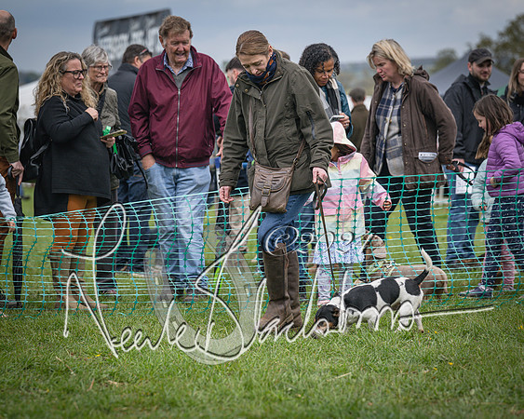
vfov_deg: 11.4
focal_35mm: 135
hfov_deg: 14.3
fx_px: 2095
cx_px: 262
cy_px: 210
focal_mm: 120
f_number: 4
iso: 400
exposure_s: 1/2500
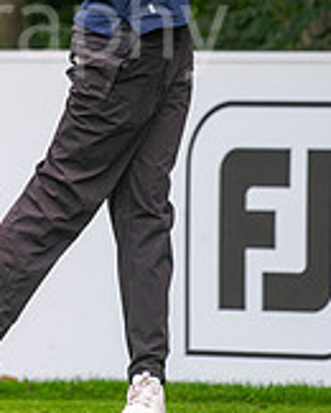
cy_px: -79
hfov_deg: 2.0
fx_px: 9558
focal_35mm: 782
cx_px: -48
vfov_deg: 2.5
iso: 500
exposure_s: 1/800
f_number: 4
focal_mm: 300
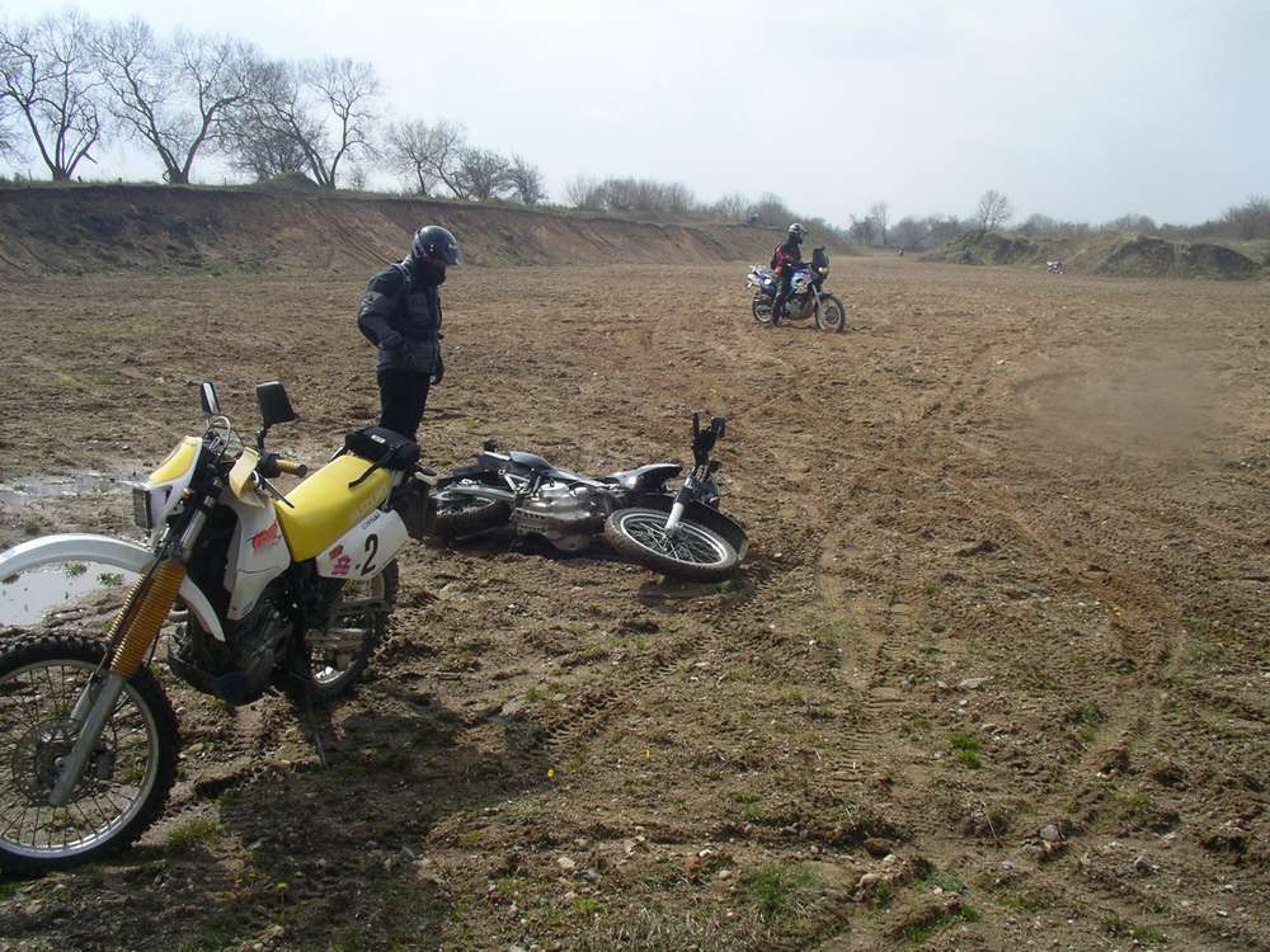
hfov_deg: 50.1
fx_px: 1357
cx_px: 635
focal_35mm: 37
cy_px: 476
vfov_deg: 38.7
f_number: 6.9
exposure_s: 1/200
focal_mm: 5.7
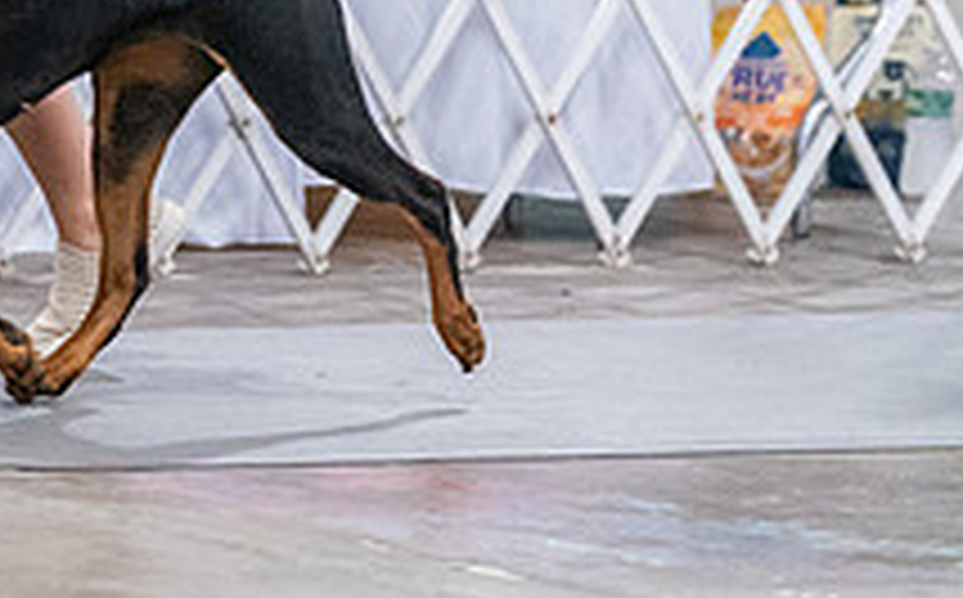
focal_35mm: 504
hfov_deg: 4.2
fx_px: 13207
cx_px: -54
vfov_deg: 2.6
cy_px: -173
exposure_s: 1/320
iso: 6400
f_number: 3.2
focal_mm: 182
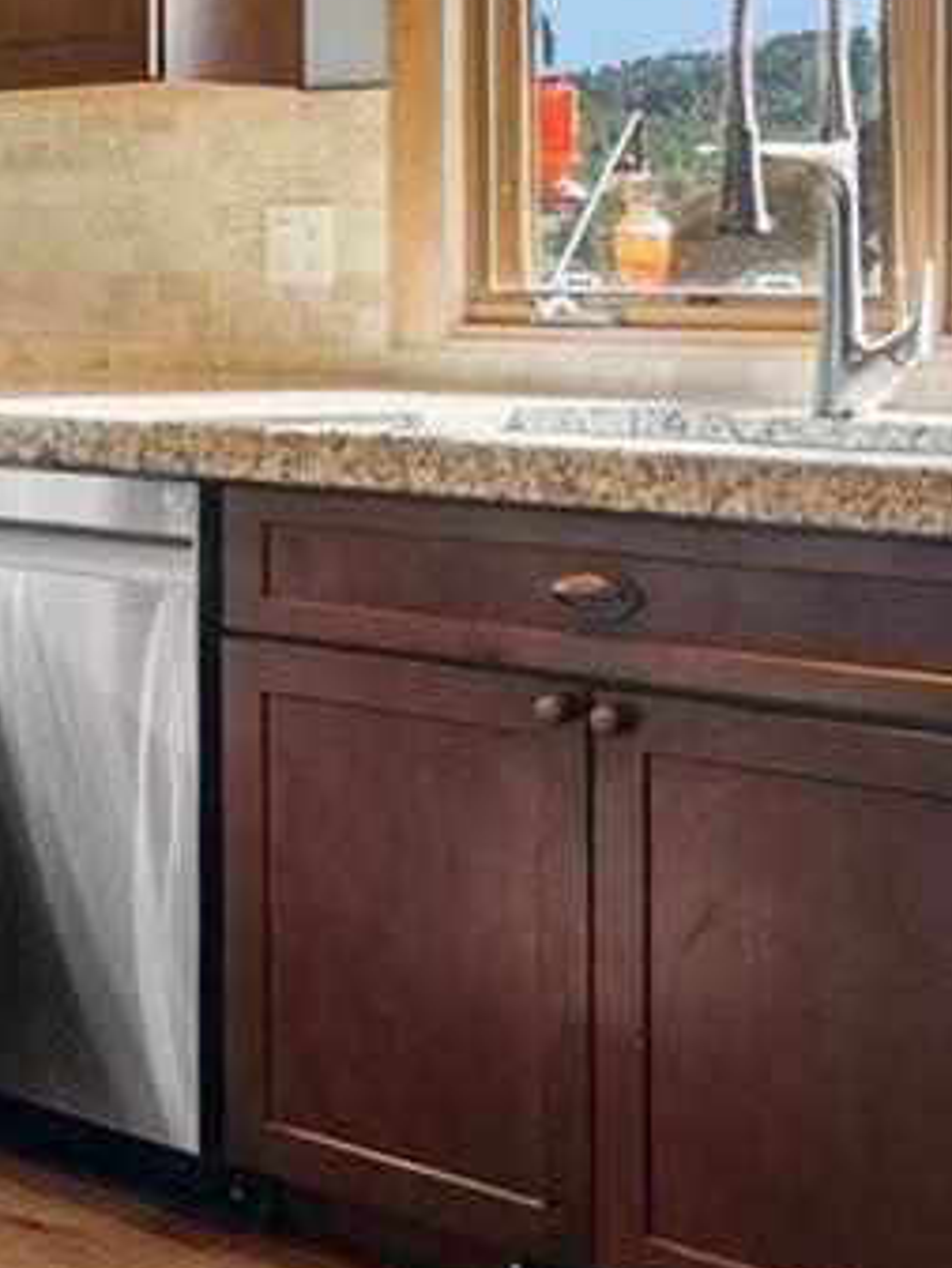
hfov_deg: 18.5
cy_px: 235
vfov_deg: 26.1
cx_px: -342
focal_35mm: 73
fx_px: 2675
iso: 200
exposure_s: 1/2
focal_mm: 16
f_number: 8
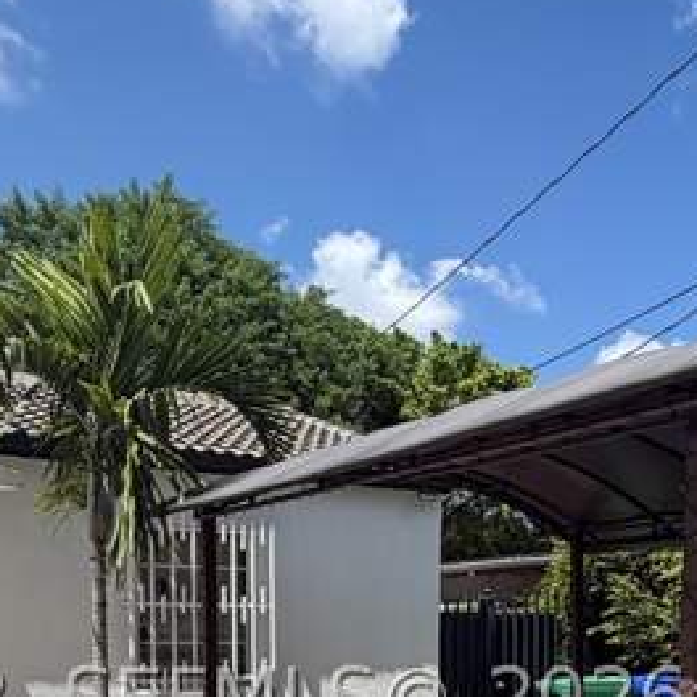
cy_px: 697
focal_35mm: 50
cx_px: 583
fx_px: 1139
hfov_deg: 32.8
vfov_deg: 31.5
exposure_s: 1/1001
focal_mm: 2.22
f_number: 2.2
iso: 20
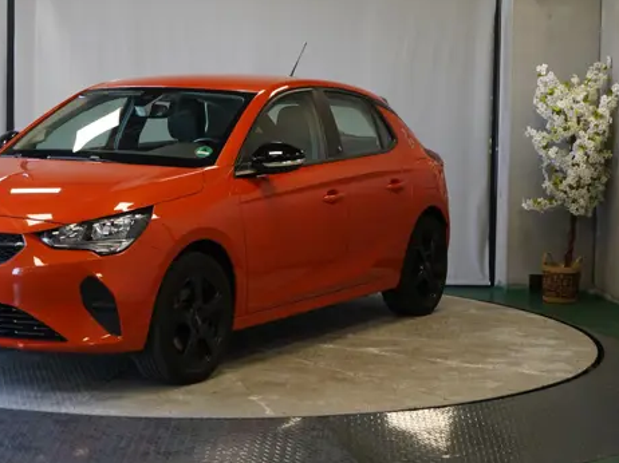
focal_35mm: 78
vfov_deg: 18.8
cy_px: 149
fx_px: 1394
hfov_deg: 24.8
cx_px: 184
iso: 1250
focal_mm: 52
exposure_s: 1/160
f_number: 4.5
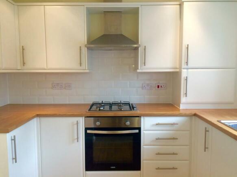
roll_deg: +1.0
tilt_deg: -4.4
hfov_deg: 61.7
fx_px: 199
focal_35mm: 29
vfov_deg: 48.2
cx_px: 118
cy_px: 88
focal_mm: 4.15
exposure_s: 1/33
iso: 40
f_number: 2.2
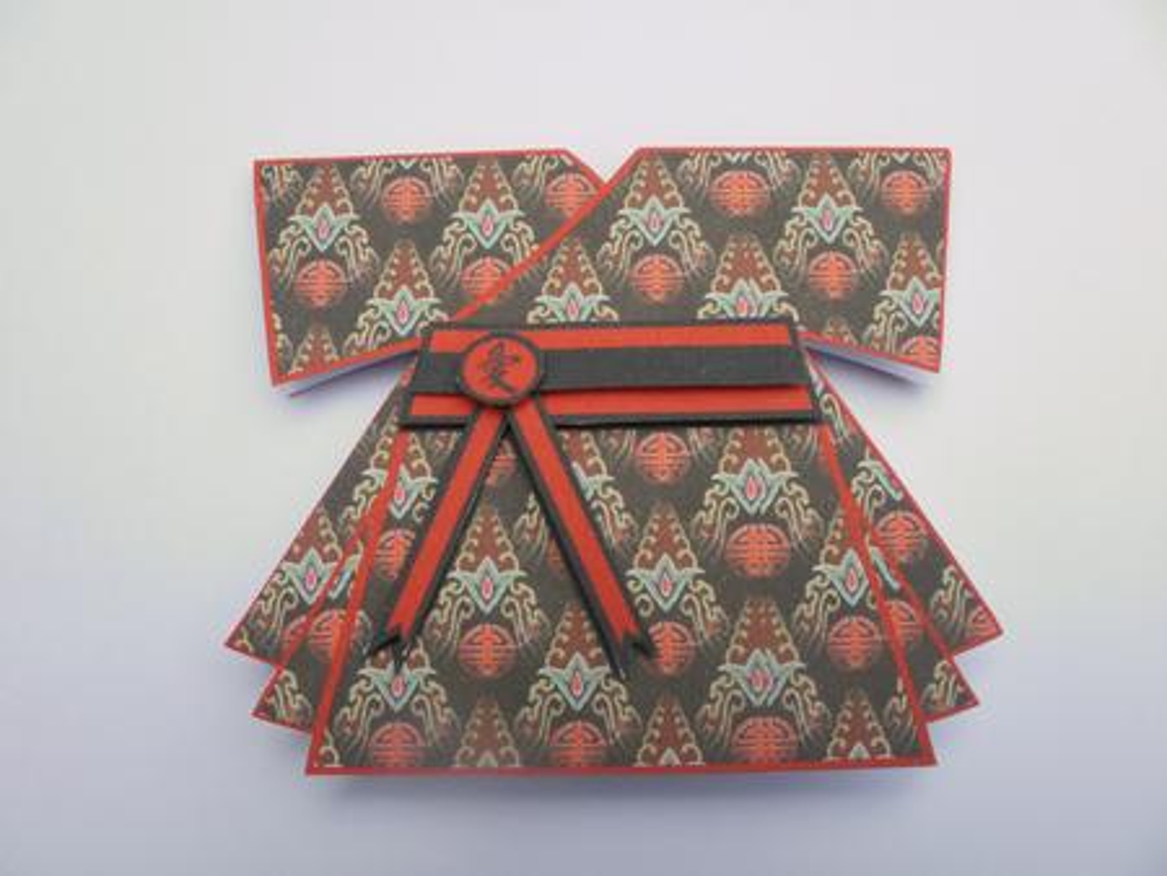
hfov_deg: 51.3
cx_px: 584
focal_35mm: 36
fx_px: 1214
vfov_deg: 39.7
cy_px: 438
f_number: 5.6
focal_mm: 6.3
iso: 100
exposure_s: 1/320
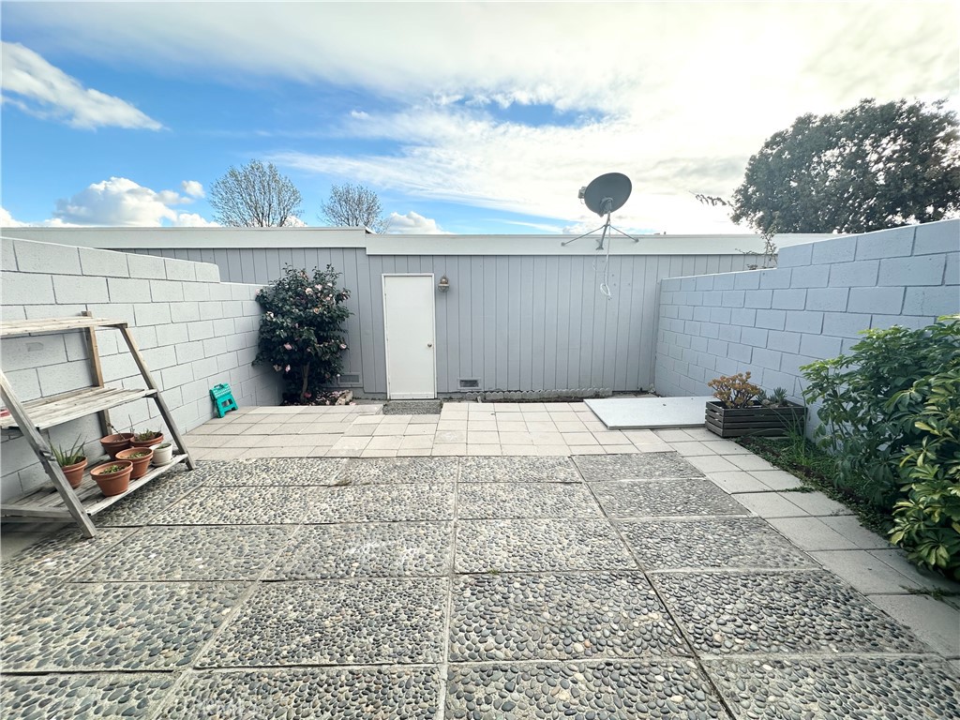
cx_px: 480
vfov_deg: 85.7
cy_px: 360
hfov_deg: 102.1
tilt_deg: -8.3
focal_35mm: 14
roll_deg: +0.4
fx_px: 388
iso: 40
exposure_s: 1/477
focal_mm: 2.22
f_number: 2.2
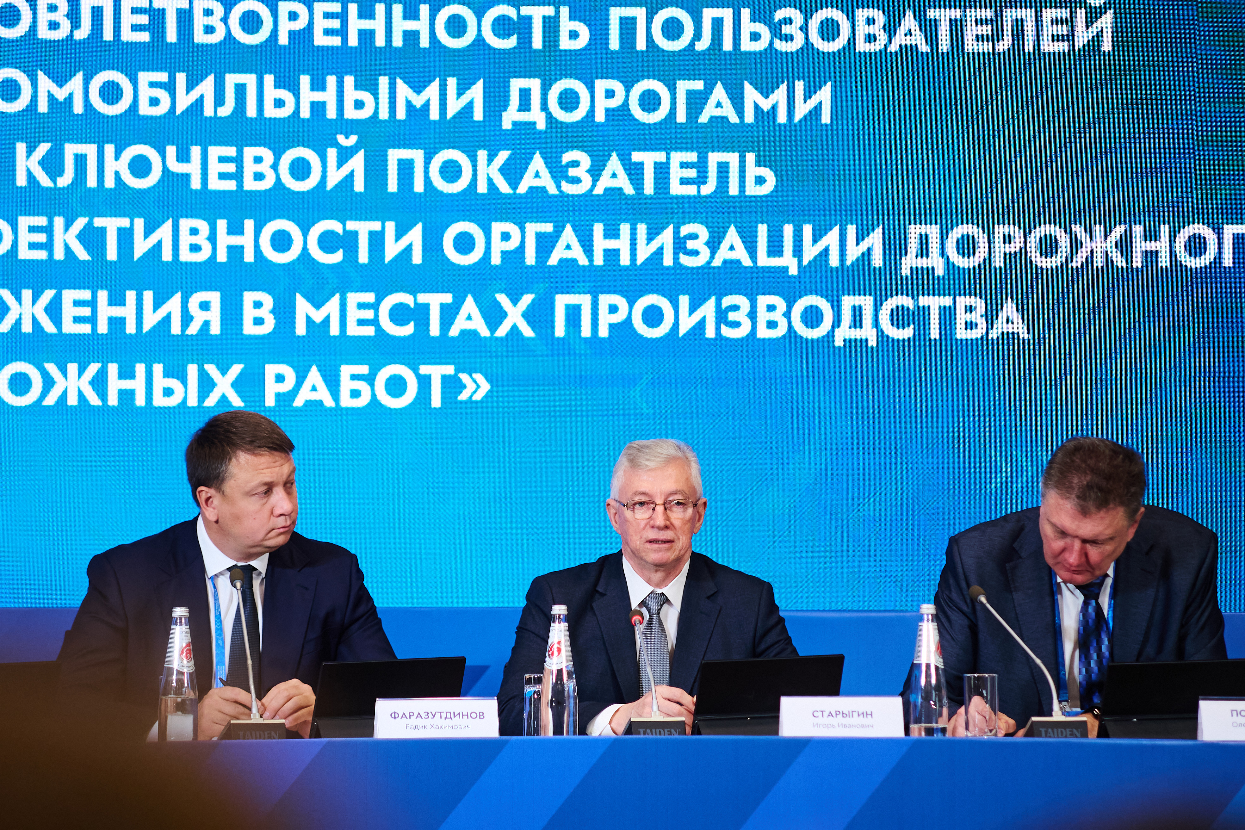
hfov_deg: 9.1
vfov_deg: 6.1
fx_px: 7781
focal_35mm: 225
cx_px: 622
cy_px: 415
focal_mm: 150
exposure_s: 1/200
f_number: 4
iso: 1600
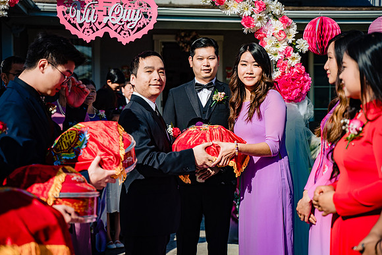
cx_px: 191
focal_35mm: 66
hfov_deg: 30.5
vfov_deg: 20.6
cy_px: 128
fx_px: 700
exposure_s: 1/1600
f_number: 3.5
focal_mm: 66
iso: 100
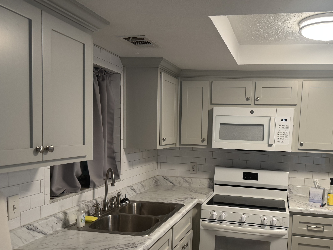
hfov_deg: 54.7
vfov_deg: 42.5
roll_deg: -2.4
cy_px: 163
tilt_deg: -6.1
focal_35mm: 33
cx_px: 210
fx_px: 317
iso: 200
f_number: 1.78
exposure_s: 1/120
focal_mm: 6.76
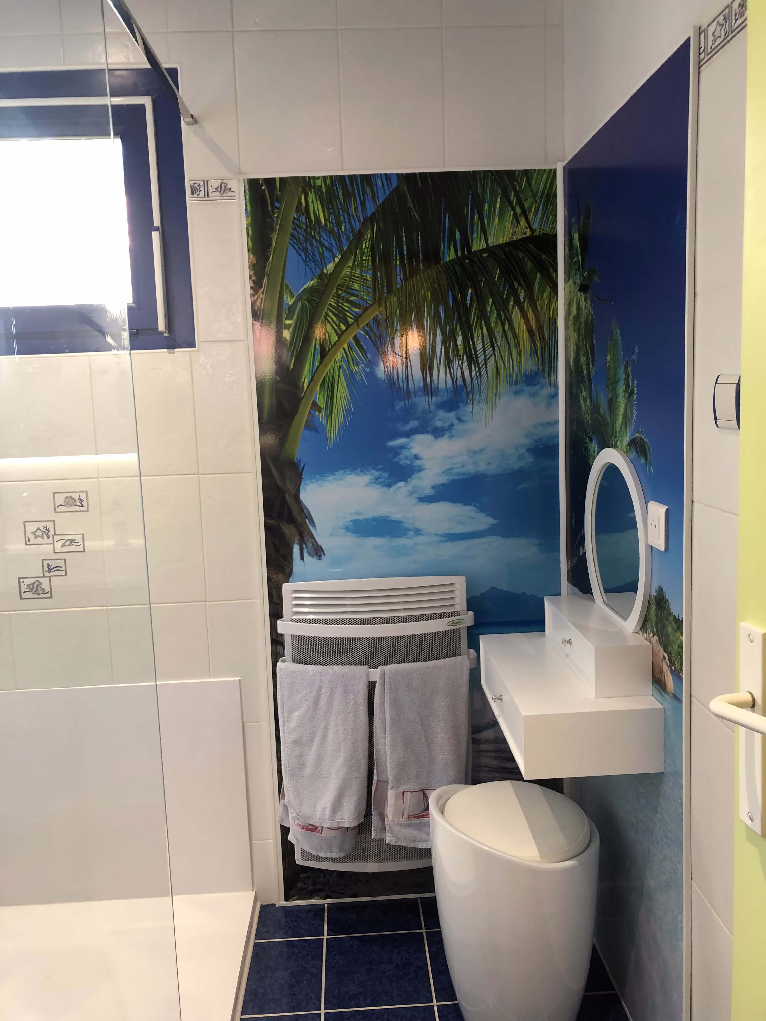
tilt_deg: -7.0
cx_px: 383
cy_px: 510
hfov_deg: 49.7
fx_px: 826
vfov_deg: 63.4
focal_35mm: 28
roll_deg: +2.0
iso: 40
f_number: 1.8
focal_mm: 4
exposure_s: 1/17
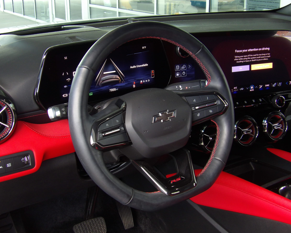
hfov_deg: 38.8
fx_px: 413
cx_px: 140
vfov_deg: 31.5
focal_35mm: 48
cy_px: 116
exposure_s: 1/31
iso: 200
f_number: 3.8
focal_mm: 8.2
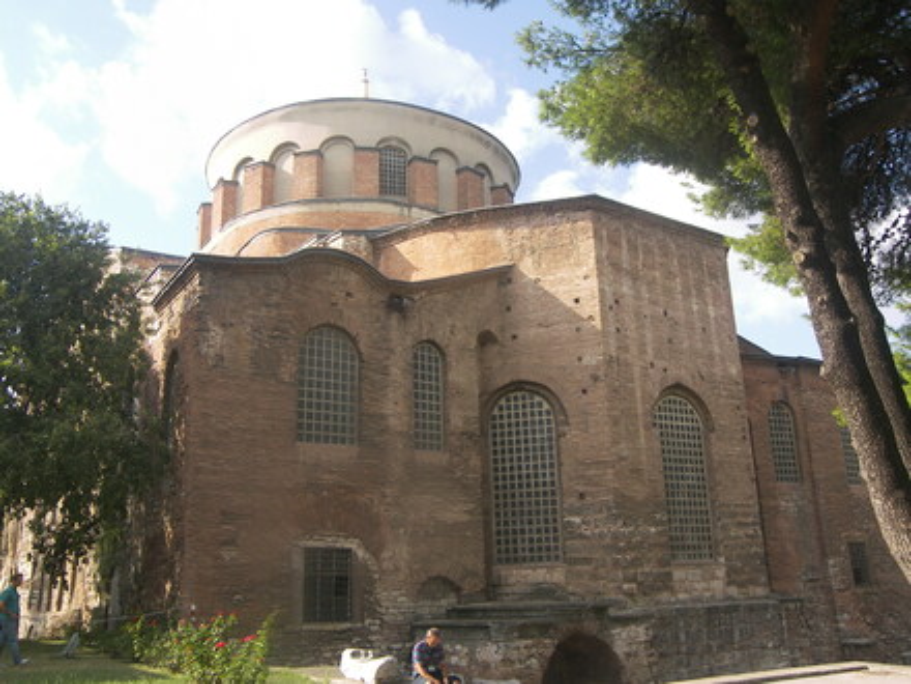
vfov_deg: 45.4
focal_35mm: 31
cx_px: 456
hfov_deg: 58.4
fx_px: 816
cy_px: 342
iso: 50
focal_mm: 6.6
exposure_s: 1/320
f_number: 3.2
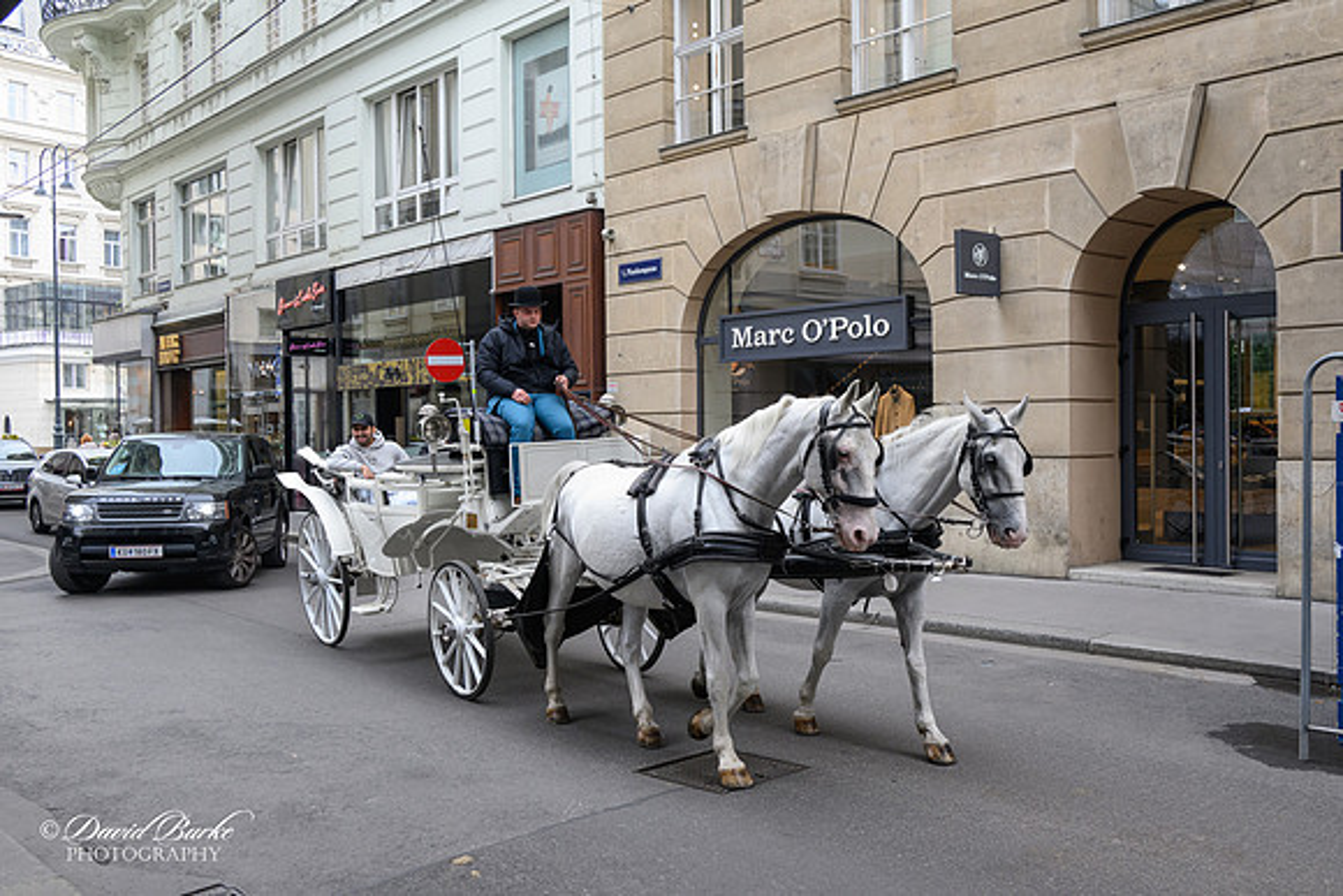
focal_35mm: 34
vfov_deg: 38.9
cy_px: 448
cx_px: 672
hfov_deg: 55.8
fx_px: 1269
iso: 2800
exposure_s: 1/250
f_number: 8
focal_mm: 34
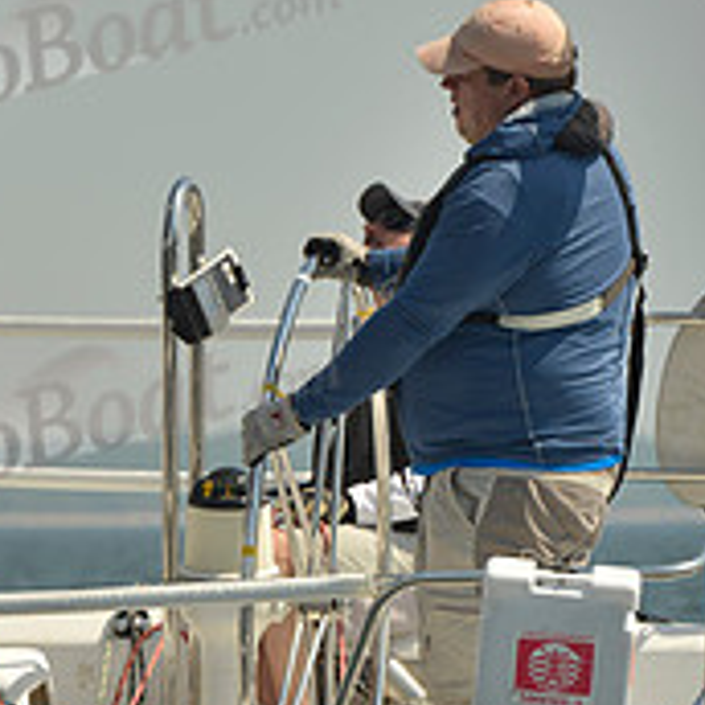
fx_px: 11890
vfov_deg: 3.4
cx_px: -447
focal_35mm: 516
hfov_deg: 3.4
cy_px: 703
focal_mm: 180
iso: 200
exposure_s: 1/1250
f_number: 8
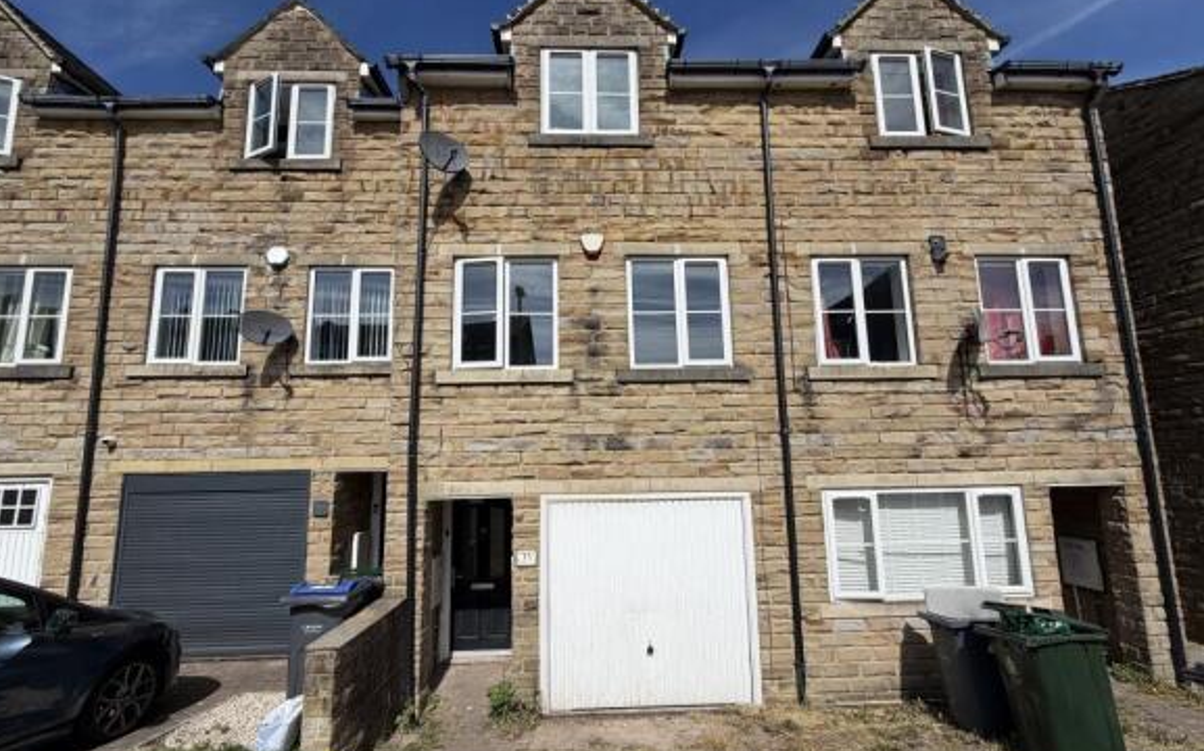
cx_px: 598
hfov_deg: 101.5
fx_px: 492
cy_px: 397
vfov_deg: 74.7
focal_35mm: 15
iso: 20
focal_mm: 2.22
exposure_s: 1/1211
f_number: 2.2
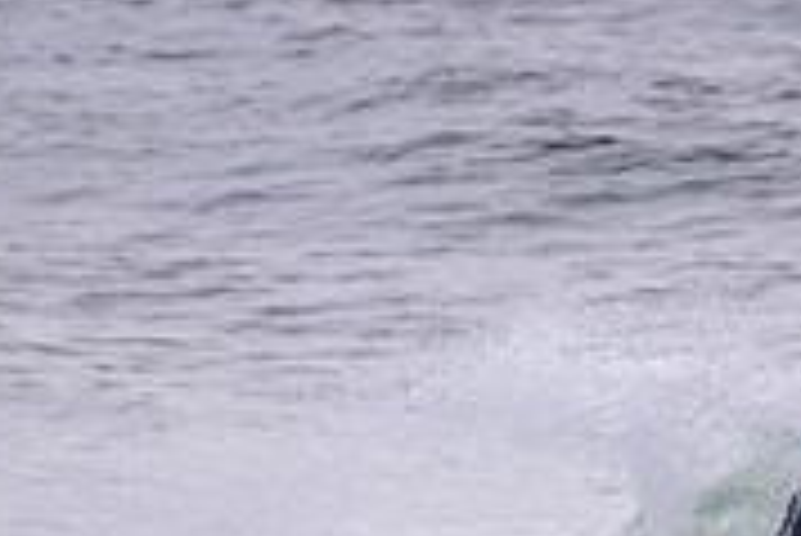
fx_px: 58074
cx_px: 882
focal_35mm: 2608
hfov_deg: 0.8
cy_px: 624
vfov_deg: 0.5
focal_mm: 800
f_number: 11
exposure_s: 1/2000
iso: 1800
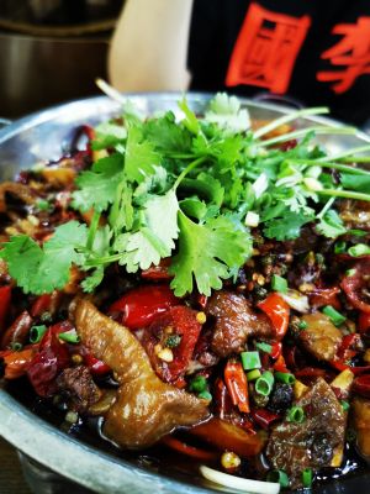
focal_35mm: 27
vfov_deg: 65.3
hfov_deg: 51.4
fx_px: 385
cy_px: 247
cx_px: 185
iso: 250
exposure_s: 1/50
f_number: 1.6
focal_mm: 5.56
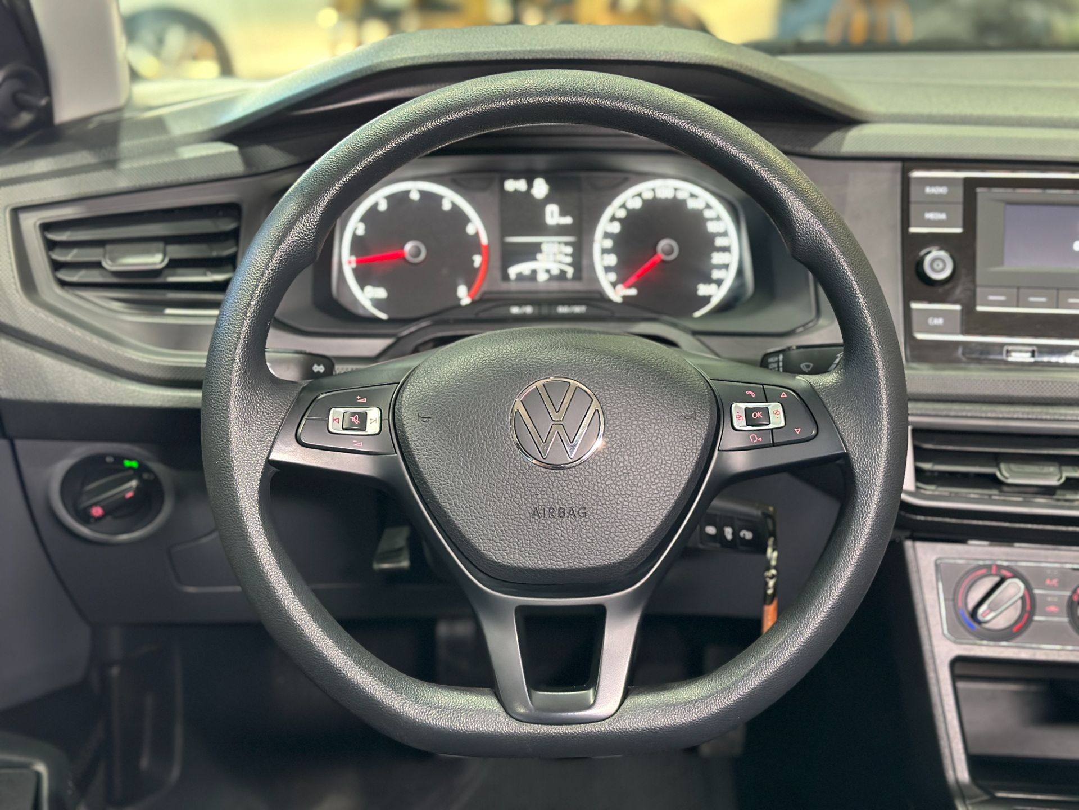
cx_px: 540
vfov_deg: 30.3
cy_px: 405
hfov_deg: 39.7
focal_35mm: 48
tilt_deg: -18.6
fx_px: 1496
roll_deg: -0.1
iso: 400
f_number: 1.78
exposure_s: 1/40
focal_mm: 6.86
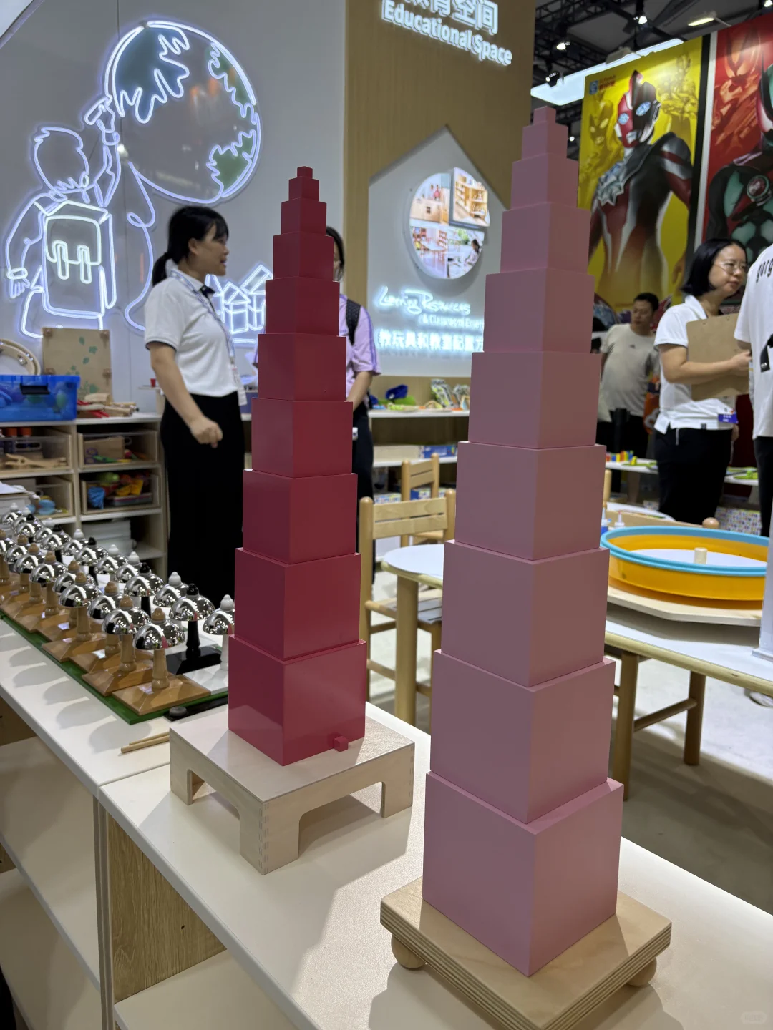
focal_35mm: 26
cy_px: 515
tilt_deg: -9.7
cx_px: 386
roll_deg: -2.8
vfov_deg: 67.3
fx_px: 774
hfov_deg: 53.1
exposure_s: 1/177
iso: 50
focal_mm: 5.96
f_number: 1.6
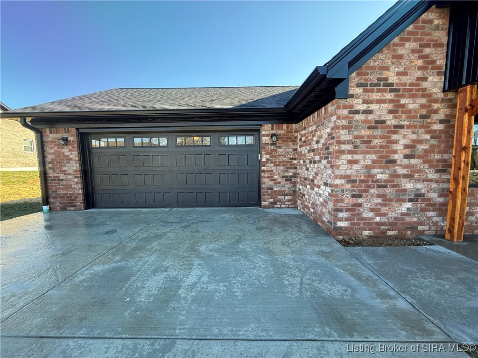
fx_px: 193
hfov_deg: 102.1
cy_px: 179
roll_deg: +1.4
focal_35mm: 14
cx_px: 239
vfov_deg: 85.7
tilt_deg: -4.5
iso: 40
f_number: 2.2
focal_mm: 2.22
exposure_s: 1/101
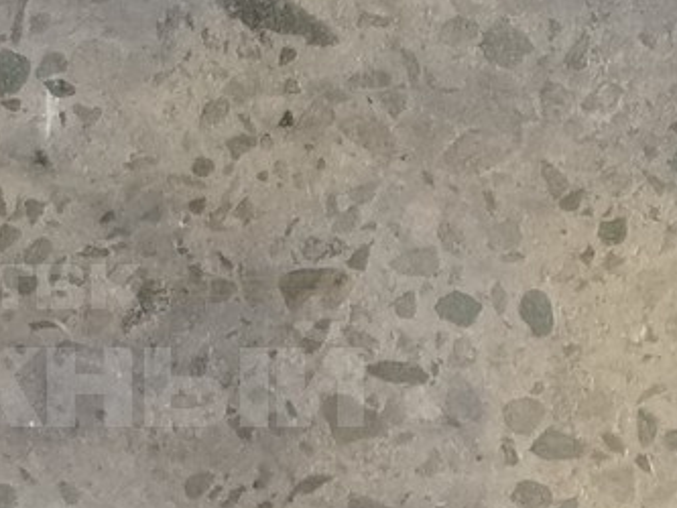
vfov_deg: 8.5
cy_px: 1461
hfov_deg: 11.5
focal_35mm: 150
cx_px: 1474
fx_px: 2935
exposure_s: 1/100
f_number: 1.4
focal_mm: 4.66
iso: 250
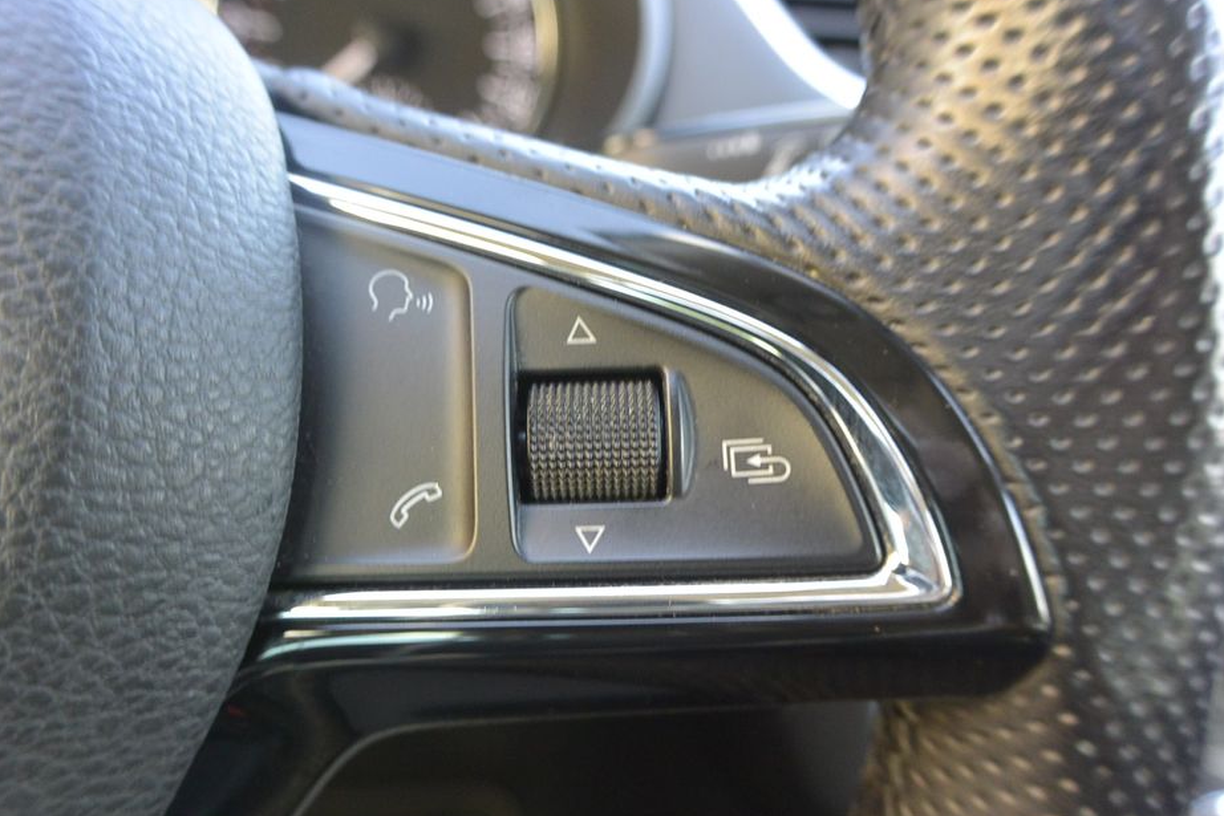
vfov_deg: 43.6
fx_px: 1020
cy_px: 433
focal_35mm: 30
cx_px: 591
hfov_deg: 61.9
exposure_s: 1/60
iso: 500
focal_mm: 10
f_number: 3.5
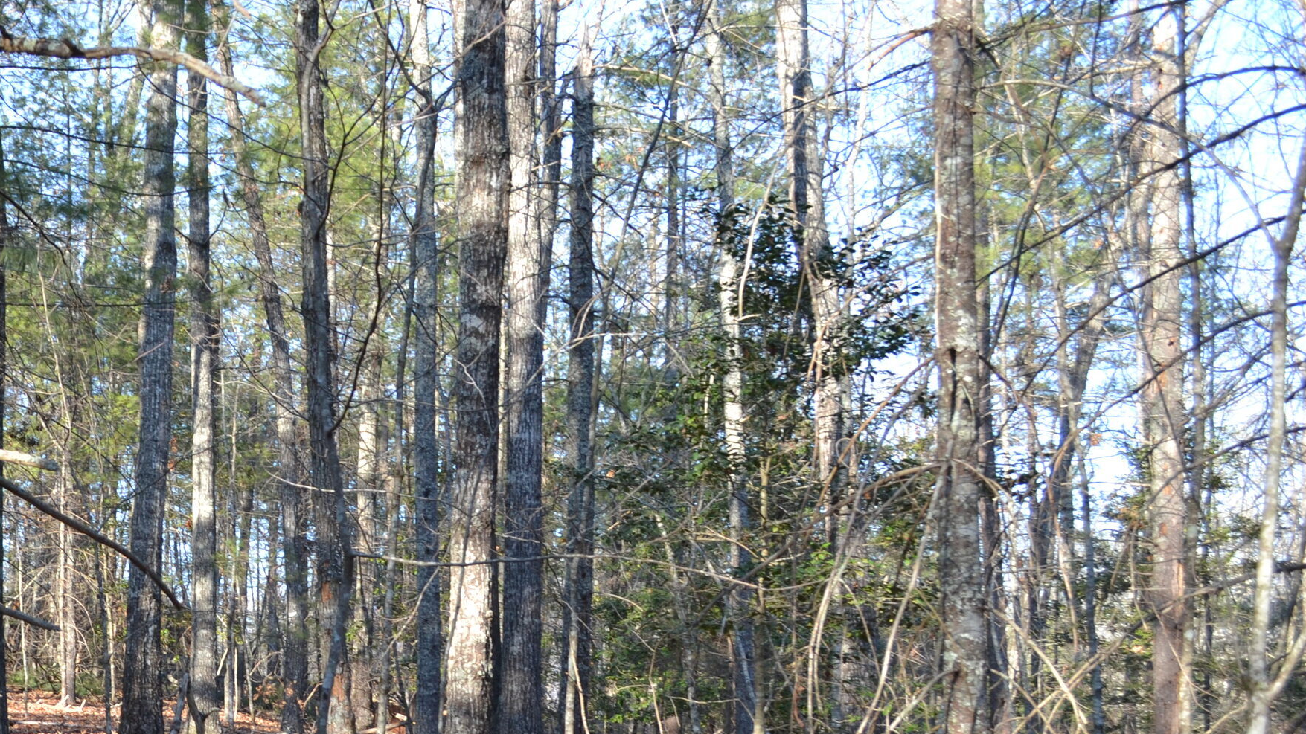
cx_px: 176
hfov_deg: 36.0
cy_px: 688
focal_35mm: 55
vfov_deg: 21.3
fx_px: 1905
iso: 200
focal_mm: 20
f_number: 5.6
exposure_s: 1/125
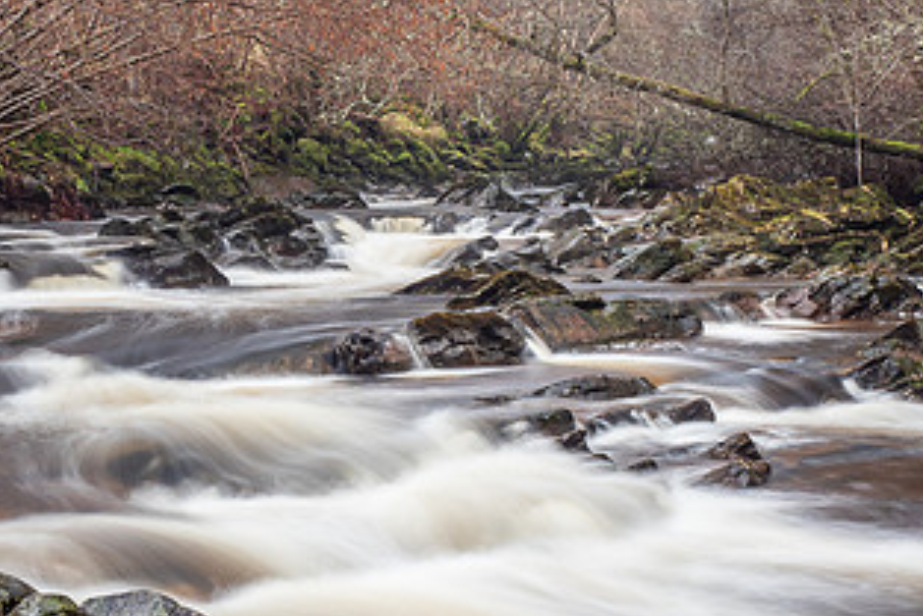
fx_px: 1975
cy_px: 269
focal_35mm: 77
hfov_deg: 26.3
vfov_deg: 17.7
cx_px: 383
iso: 200
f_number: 7.1
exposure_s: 2.5
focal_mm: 20
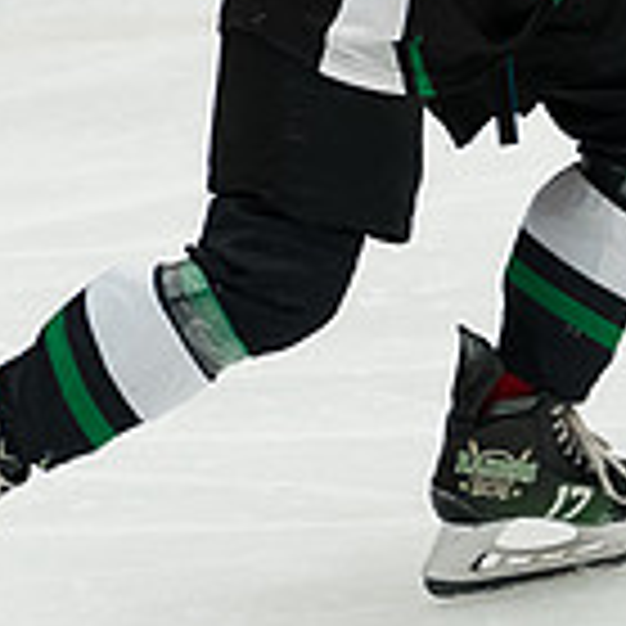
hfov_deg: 3.1
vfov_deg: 3.1
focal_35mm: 557
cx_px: 842
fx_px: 11396
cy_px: -128
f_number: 2.8
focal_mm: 75
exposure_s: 1/1250
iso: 2000
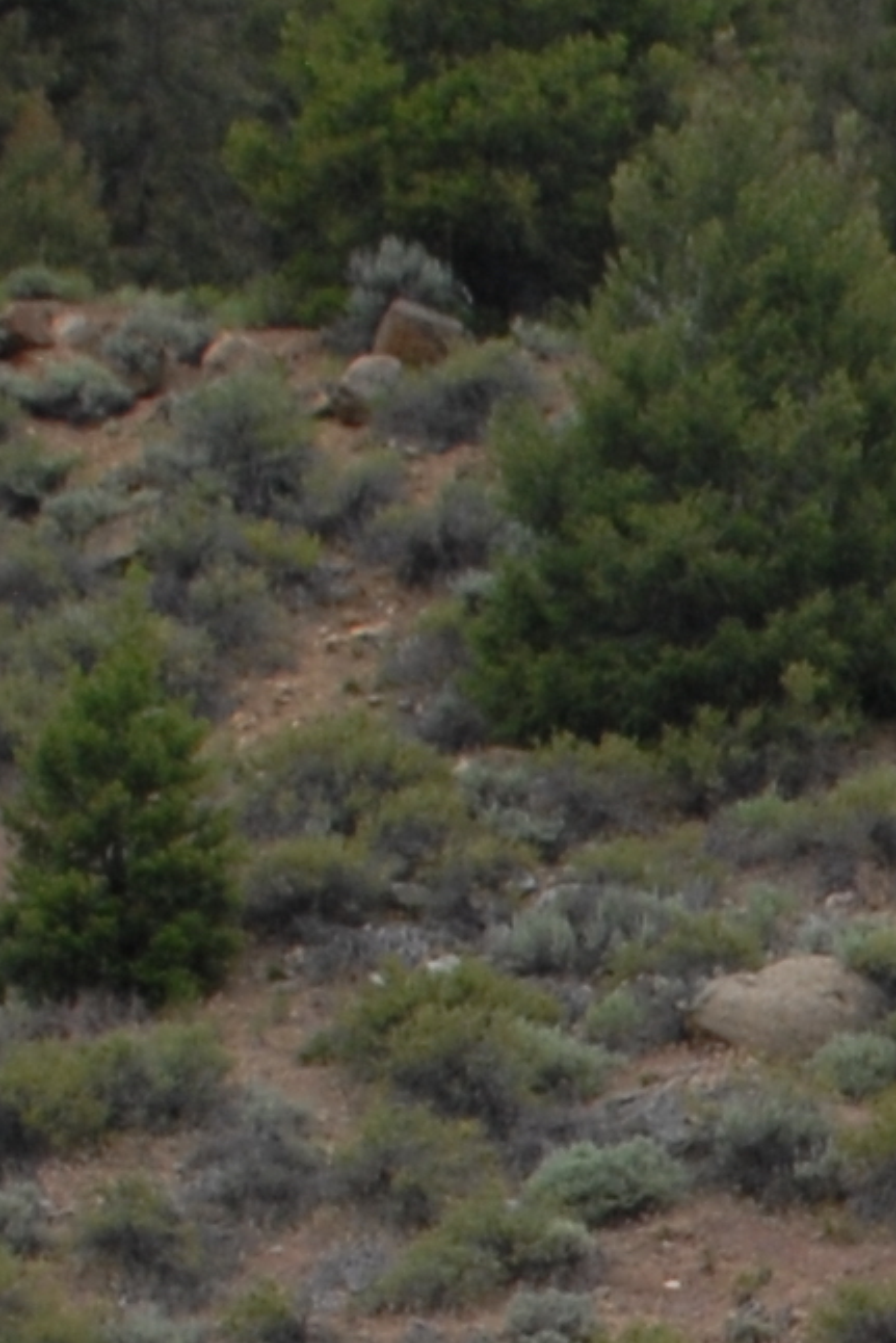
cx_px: 2116
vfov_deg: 10.1
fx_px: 7387
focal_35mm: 198
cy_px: 1827
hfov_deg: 6.6
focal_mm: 22
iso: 200
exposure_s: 1/250
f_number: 7.1
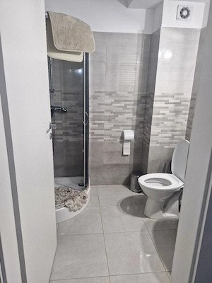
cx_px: 106
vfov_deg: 73.9
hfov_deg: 58.9
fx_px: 188
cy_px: 142
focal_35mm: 23
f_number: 1.8
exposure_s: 1/100
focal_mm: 5.54
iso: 500
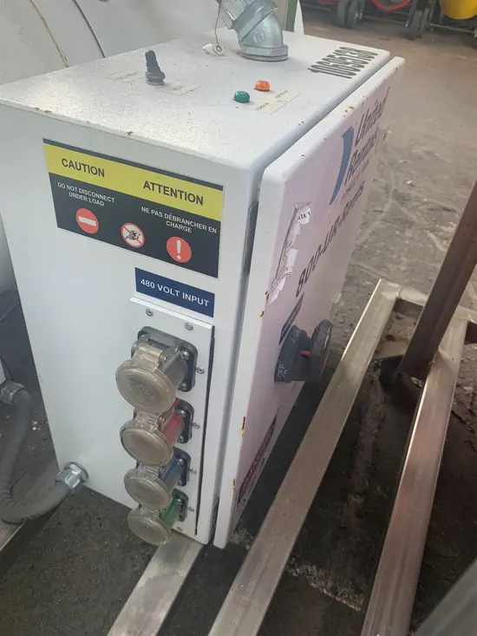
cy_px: 318
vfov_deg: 67.3
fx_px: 478
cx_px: 238
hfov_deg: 53.1
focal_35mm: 26
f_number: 1.8
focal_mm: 4.25
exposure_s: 1/272
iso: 25
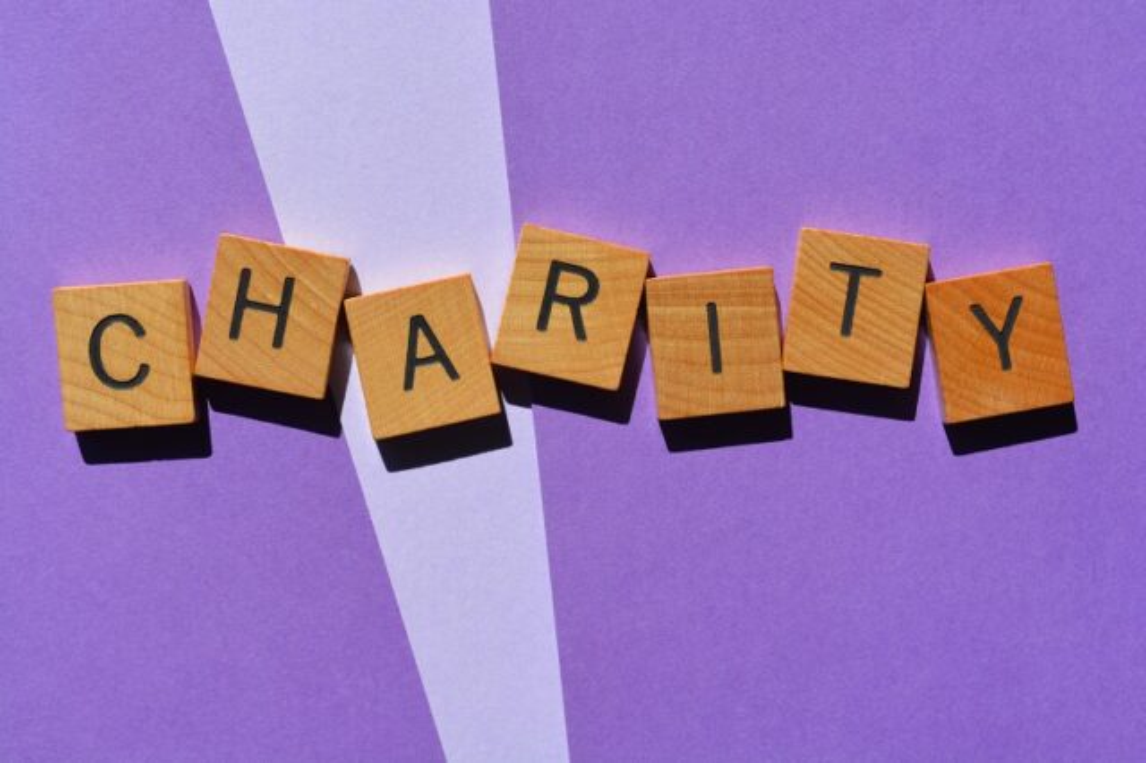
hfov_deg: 28.1
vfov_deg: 18.9
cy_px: 382
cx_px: 573
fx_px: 2291
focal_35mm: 72
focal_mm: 48
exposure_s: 1/250
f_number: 8
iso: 100
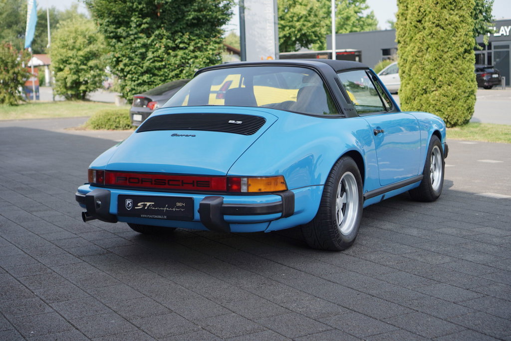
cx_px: 256
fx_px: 745
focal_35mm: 52
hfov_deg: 37.8
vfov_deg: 25.8
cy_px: 170
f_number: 3.2
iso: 160
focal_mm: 35
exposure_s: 1/1000
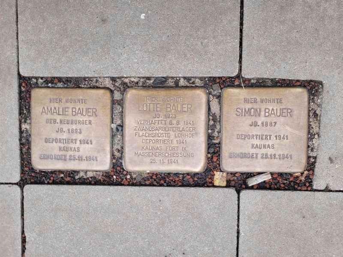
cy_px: 128
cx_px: 172
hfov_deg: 67.3
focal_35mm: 26
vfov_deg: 53.1
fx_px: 258
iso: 40
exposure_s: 1/212
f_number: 1.8
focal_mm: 5.4
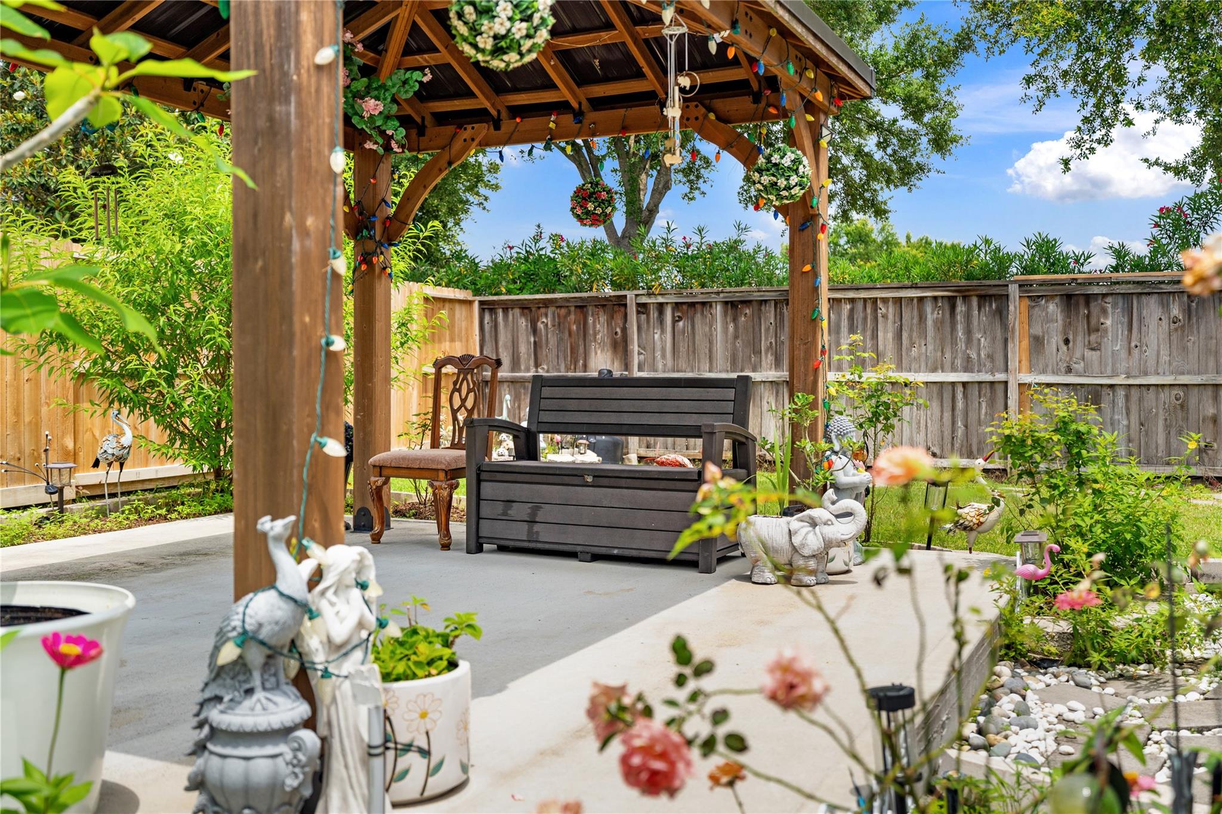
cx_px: 611
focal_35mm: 35
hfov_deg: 54.4
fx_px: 1188
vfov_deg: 37.8
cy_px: 407
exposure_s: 1/1250
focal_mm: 35
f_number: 2.8
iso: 200
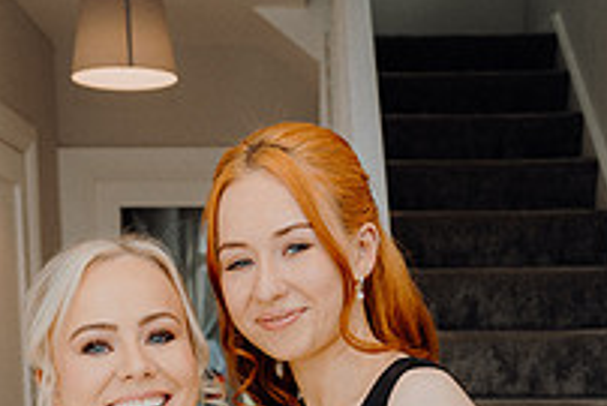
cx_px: 288
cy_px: 567
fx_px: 1164
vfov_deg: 18.1
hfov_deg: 29.2
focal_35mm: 69
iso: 125
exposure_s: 1/160
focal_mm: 24
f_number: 3.5
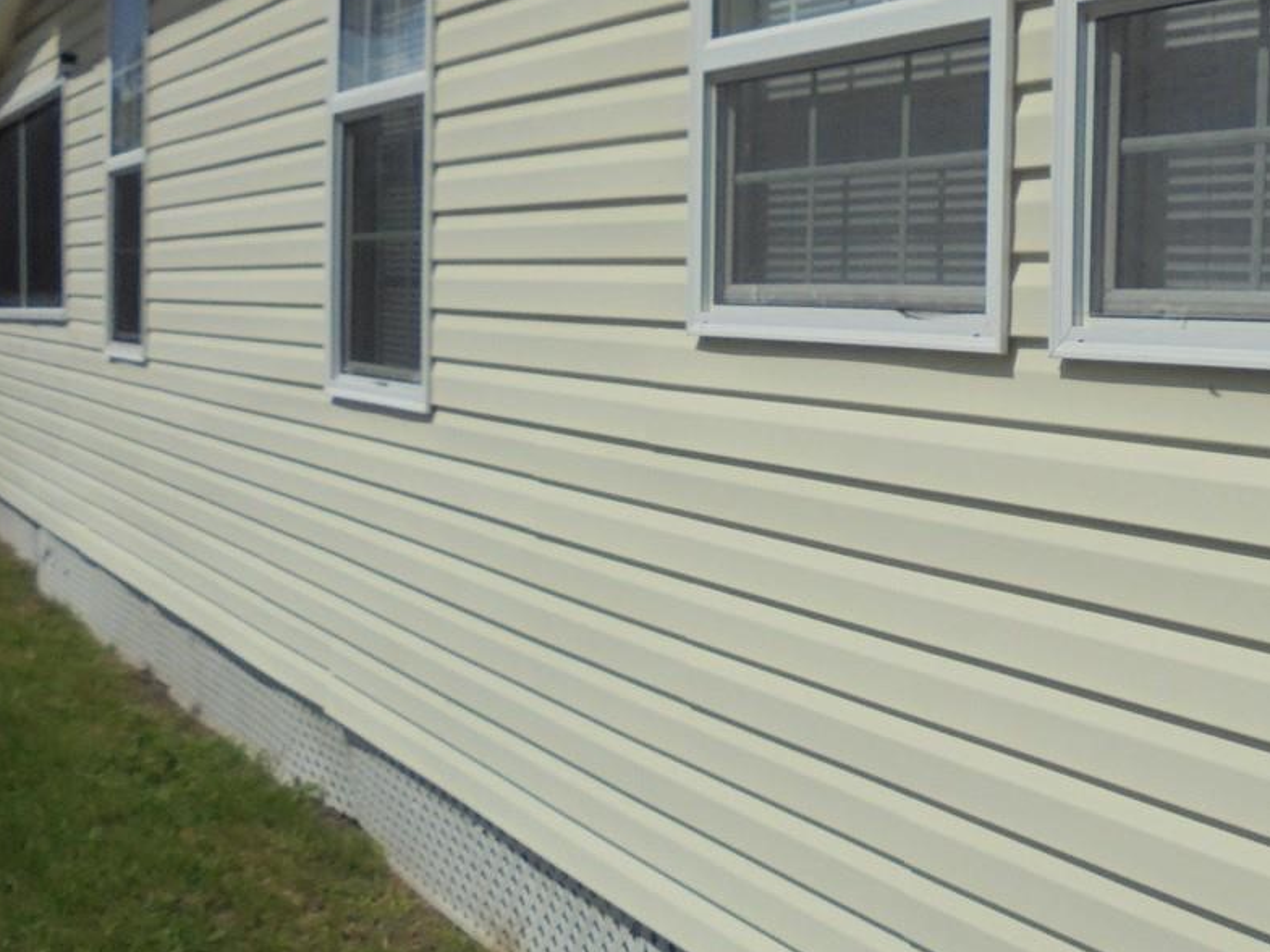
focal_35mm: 53
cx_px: 866
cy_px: 478
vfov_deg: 27.5
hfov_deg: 35.7
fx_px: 1945
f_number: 11.5
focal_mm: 4.6
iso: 100
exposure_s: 1/320
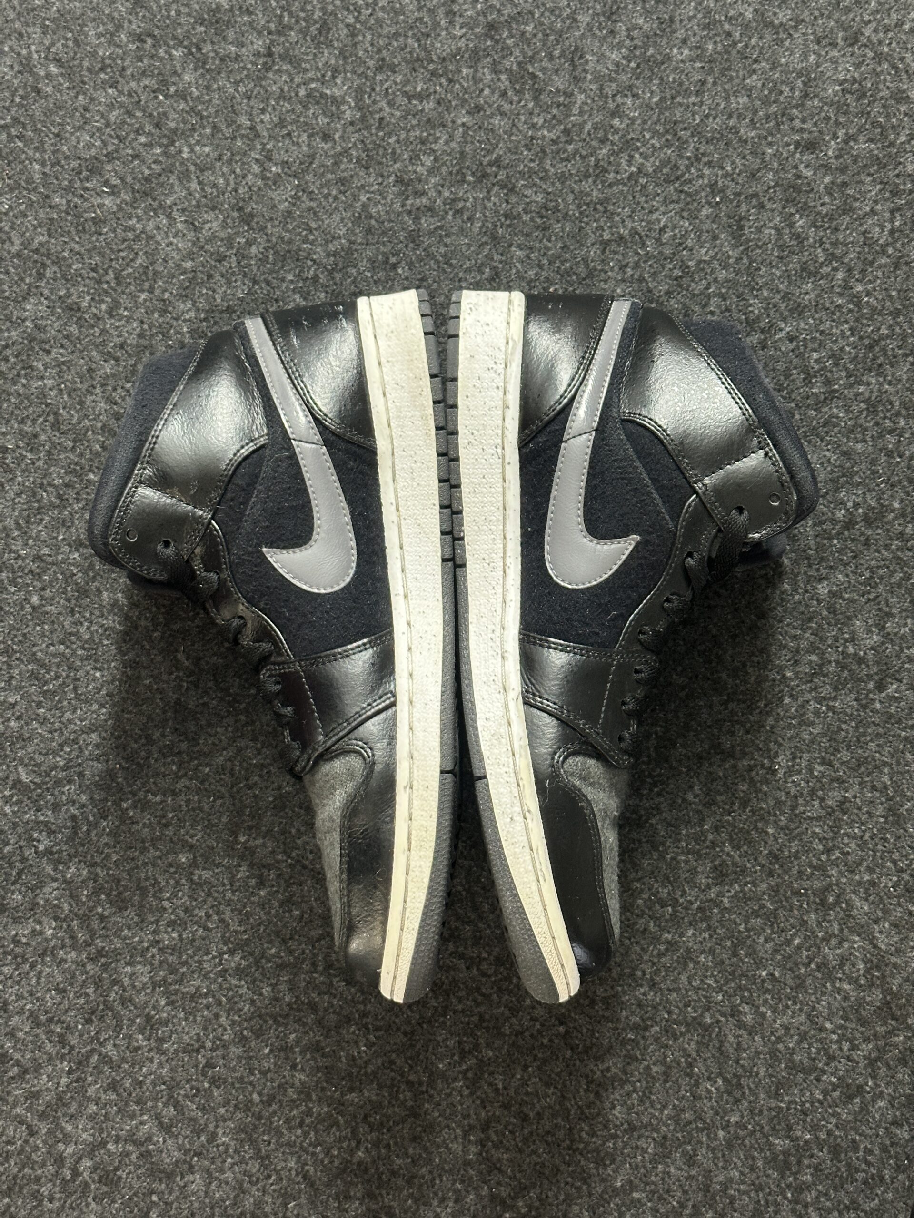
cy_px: 609
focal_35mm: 48
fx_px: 1690
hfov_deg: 30.3
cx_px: 457
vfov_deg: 39.7
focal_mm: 6.86
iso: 320
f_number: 1.78
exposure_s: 1/33
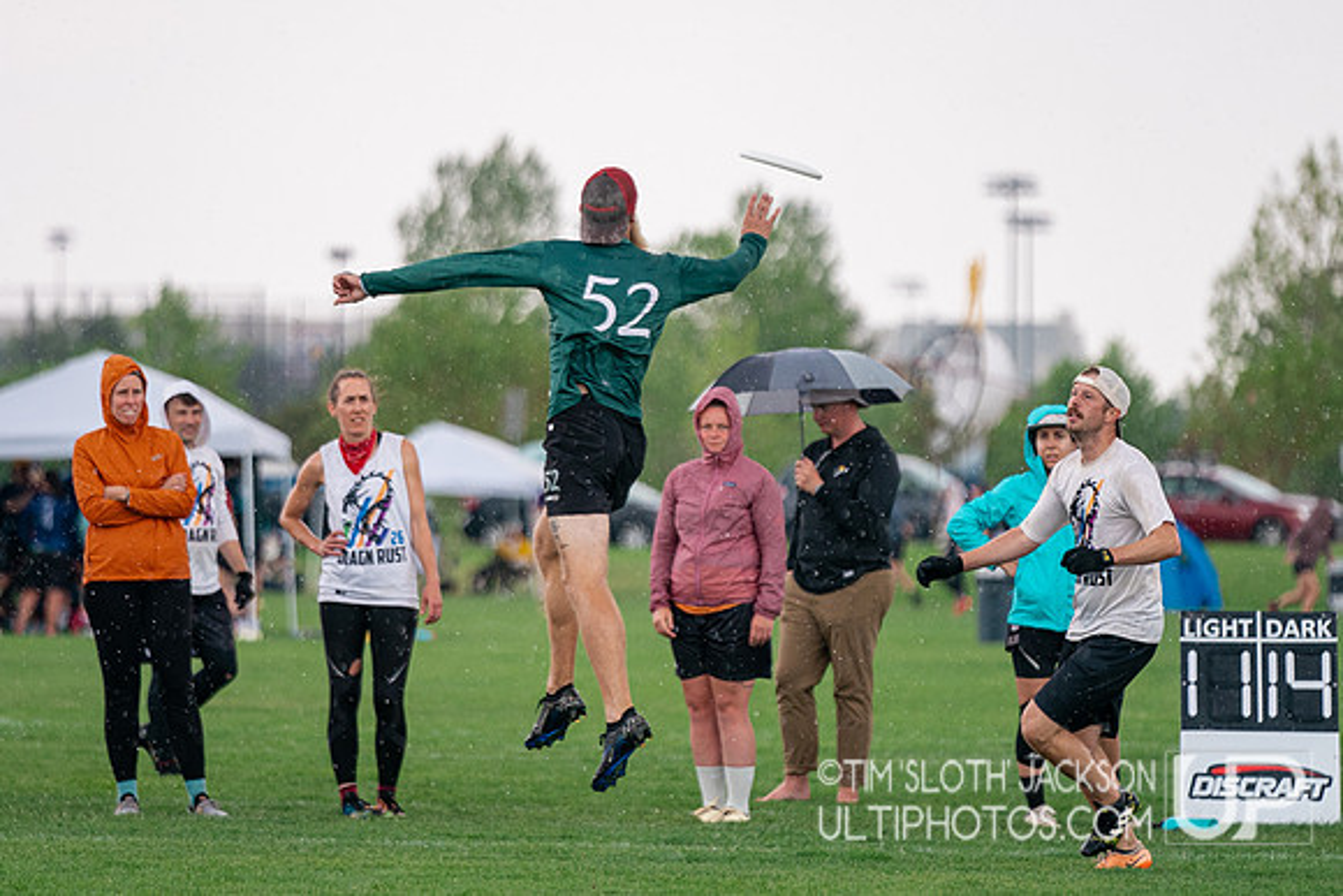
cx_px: 602
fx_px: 10955
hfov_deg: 7.0
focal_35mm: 294
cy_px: 416
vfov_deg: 4.7
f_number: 2.8
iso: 640
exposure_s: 1/2500
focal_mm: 200
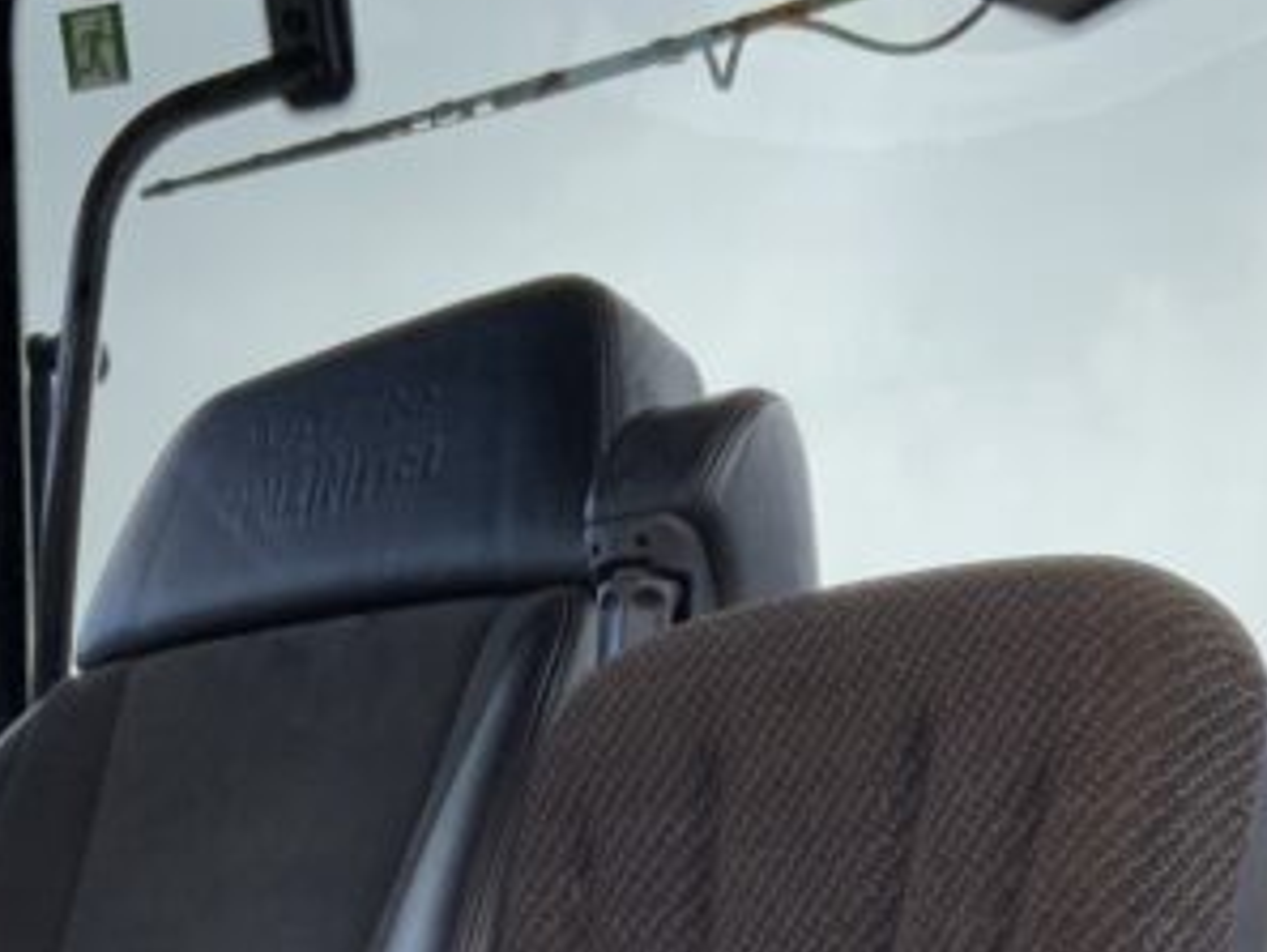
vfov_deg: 14.0
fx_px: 3662
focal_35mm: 100
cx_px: 555
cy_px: 1366
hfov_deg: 19.6
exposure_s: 1/217
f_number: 1.8
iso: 16
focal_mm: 3
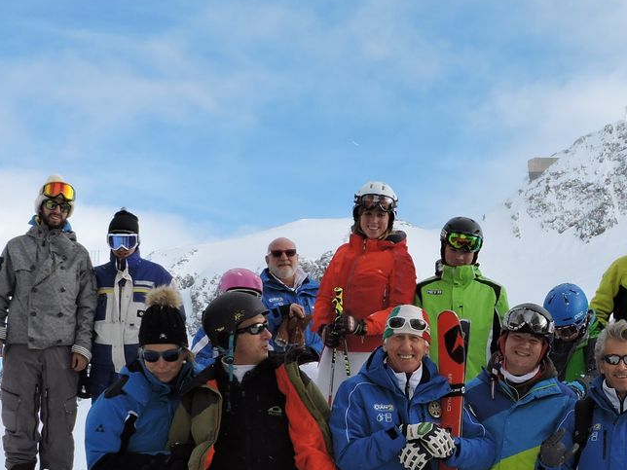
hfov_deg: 22.0
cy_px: 339
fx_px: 1576
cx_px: 557
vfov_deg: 16.9
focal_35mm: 87
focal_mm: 6.2
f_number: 3.3
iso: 100
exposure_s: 1/1000
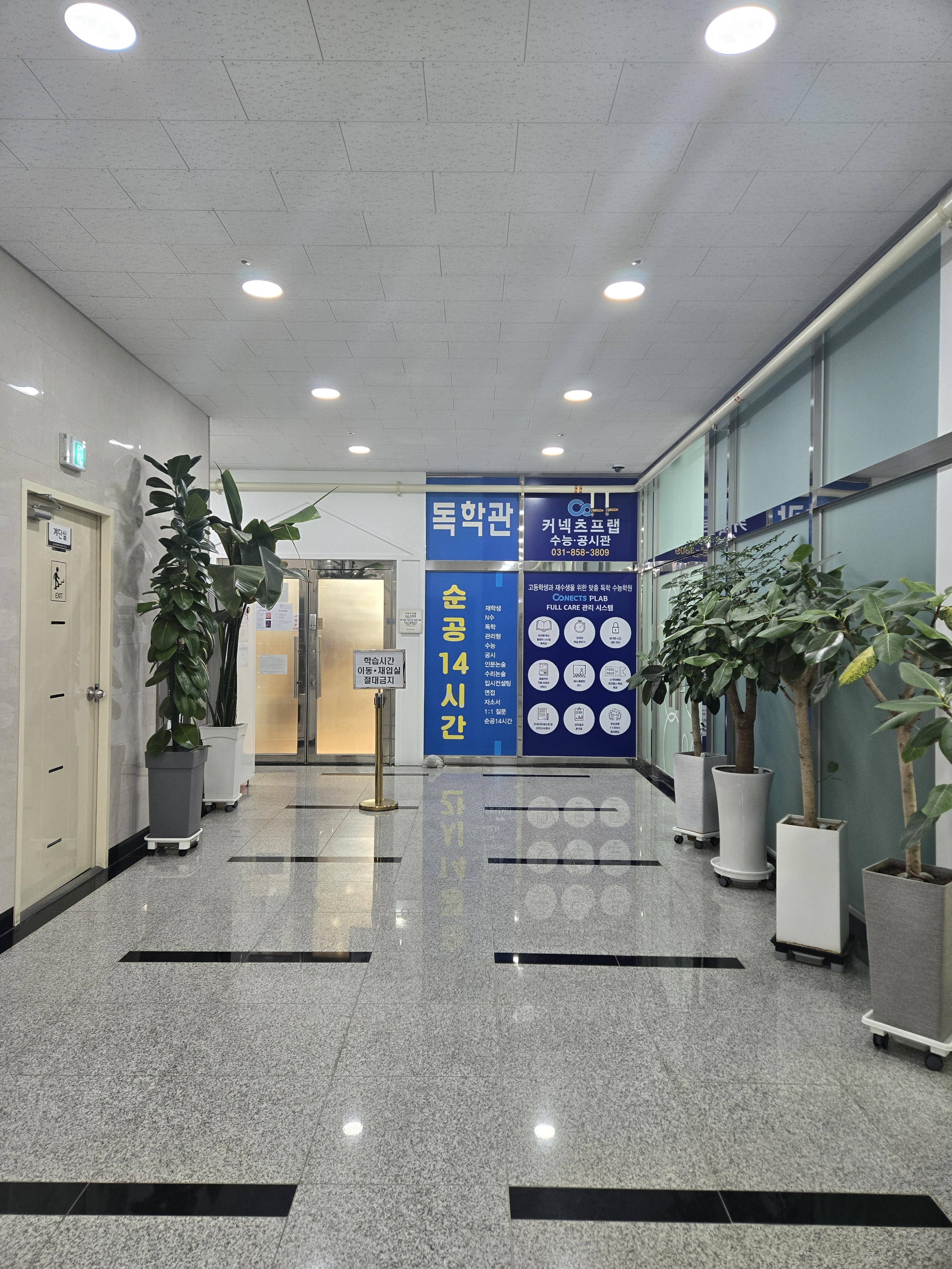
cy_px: 634
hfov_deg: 58.9
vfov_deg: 73.9
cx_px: 476
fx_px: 843
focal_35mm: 23
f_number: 1.8
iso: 160
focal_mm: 5.4
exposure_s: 1/120
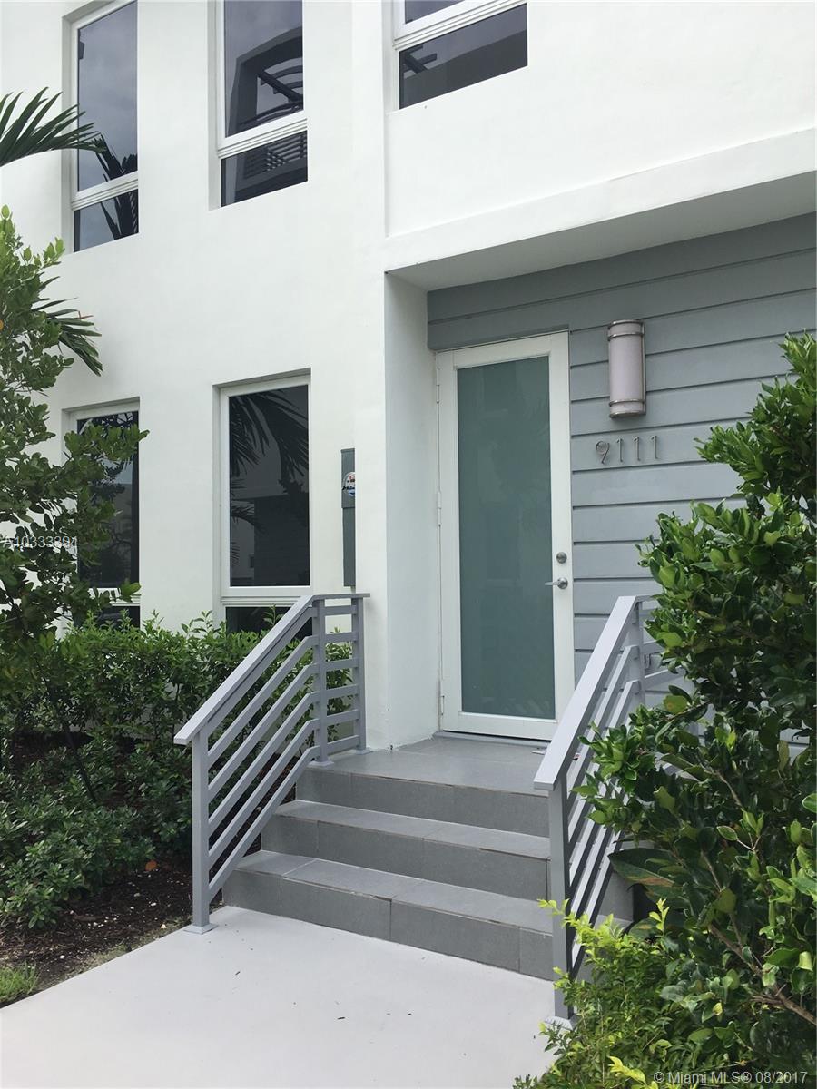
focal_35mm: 29
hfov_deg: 48.2
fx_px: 913
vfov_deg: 61.7
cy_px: 544
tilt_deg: +4.0
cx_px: 408
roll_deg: +0.7
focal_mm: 4.15
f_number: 2.2
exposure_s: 1/610
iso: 25
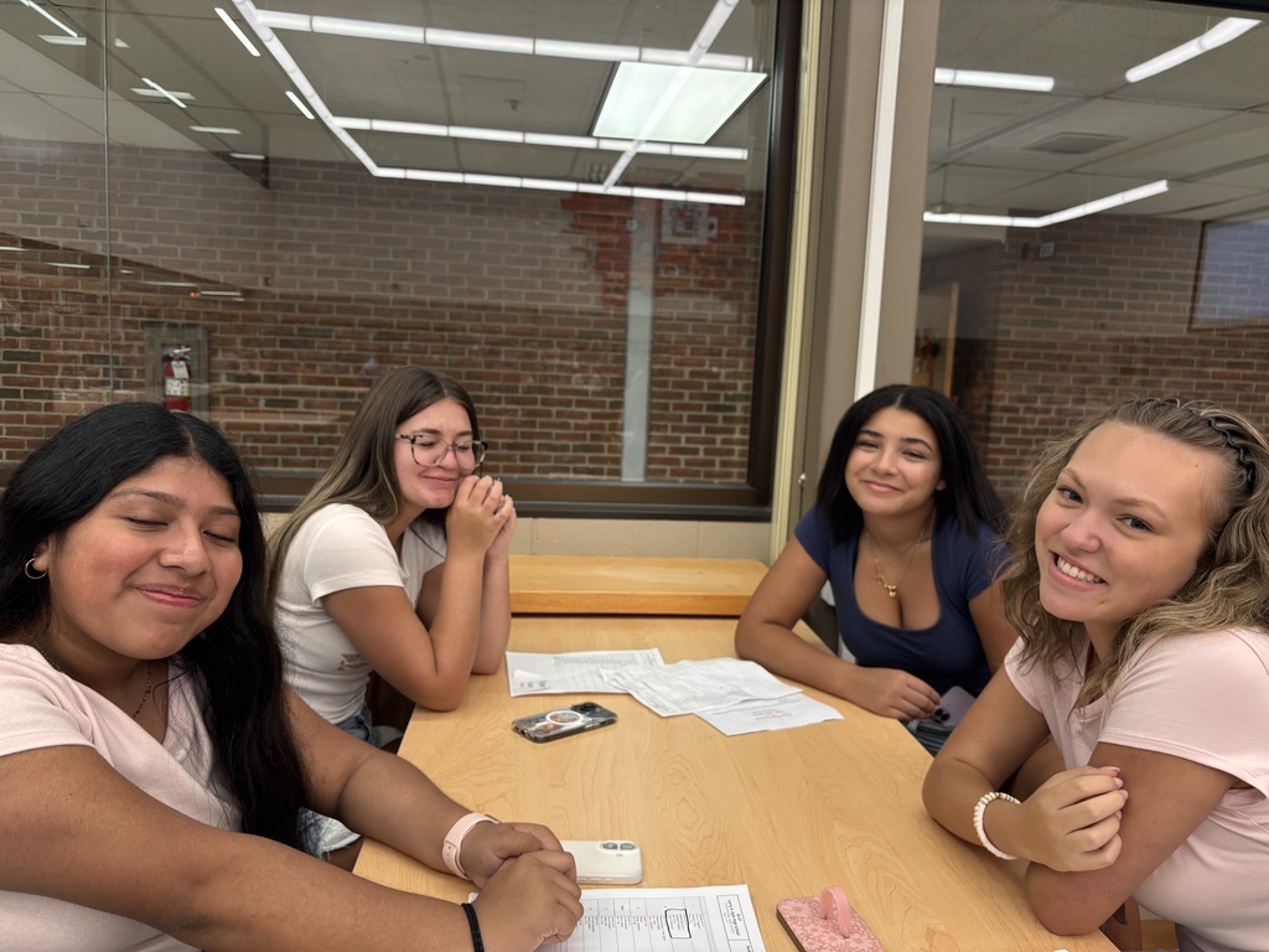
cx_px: 634
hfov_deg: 67.3
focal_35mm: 26
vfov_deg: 53.1
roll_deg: -2.8
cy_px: 476
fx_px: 953
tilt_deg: -6.8
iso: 80
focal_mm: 5.96
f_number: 1.6
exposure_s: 1/60
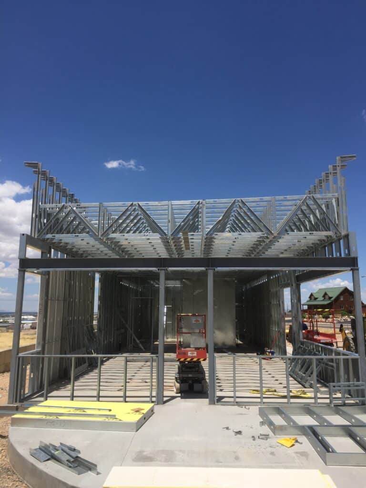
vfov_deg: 61.7
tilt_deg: +10.9
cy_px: 244
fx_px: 409
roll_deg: -1.8
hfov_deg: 48.2
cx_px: 183
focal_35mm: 29
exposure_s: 1/3049
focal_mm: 4.15
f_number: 2.2
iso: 32
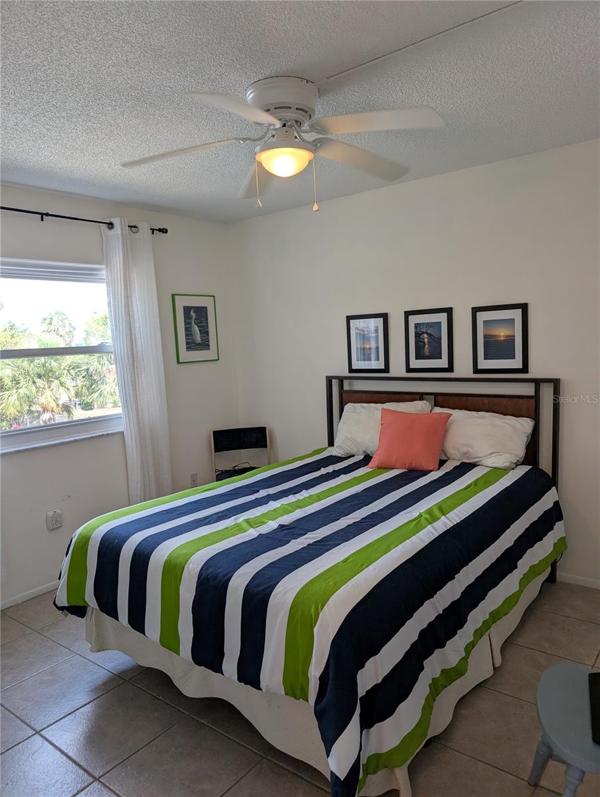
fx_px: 553
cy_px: 398
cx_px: 300
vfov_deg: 71.5
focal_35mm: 24
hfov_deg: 56.9
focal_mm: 6.9
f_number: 1.68
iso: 34
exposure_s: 1/118
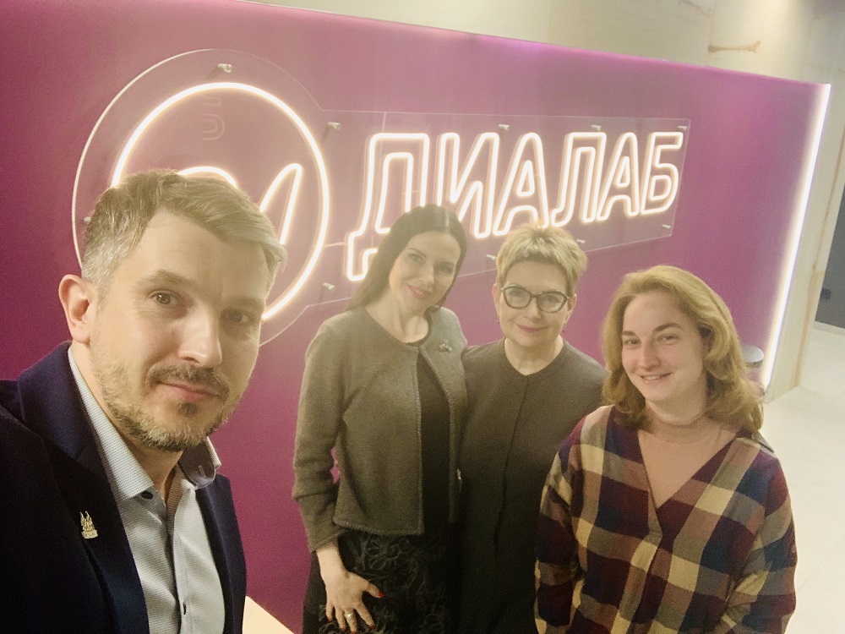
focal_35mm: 32
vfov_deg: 44.2
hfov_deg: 56.8
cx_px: 422
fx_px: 781
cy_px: 317
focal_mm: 2.87
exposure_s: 1/60
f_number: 2.2
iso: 200
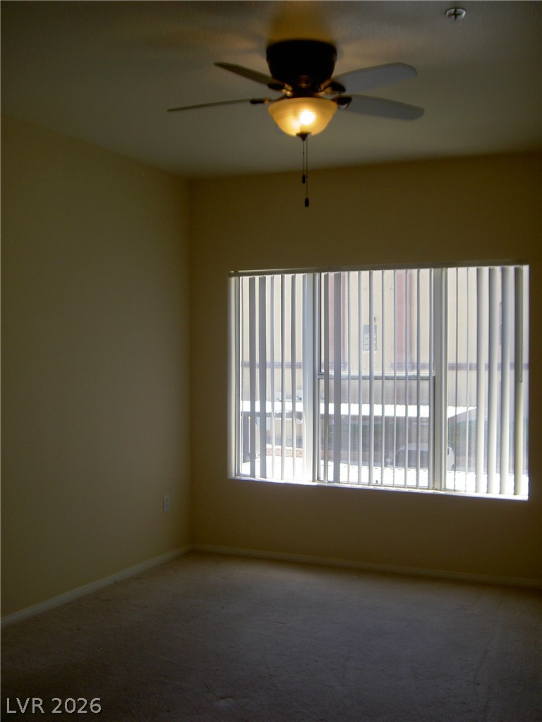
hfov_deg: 36.8
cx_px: 271
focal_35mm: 39
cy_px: 361
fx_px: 814
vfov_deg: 47.9
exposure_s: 1/250
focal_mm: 8
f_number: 2.8
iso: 100
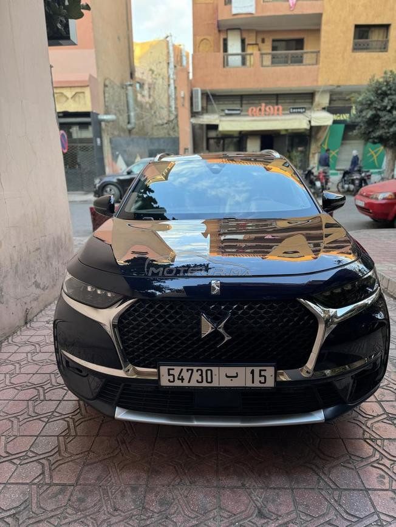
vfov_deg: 71.6
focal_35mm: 24
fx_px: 366
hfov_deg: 56.8
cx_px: 198
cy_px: 264
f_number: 1.78
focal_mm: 6.76
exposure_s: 1/121
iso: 80
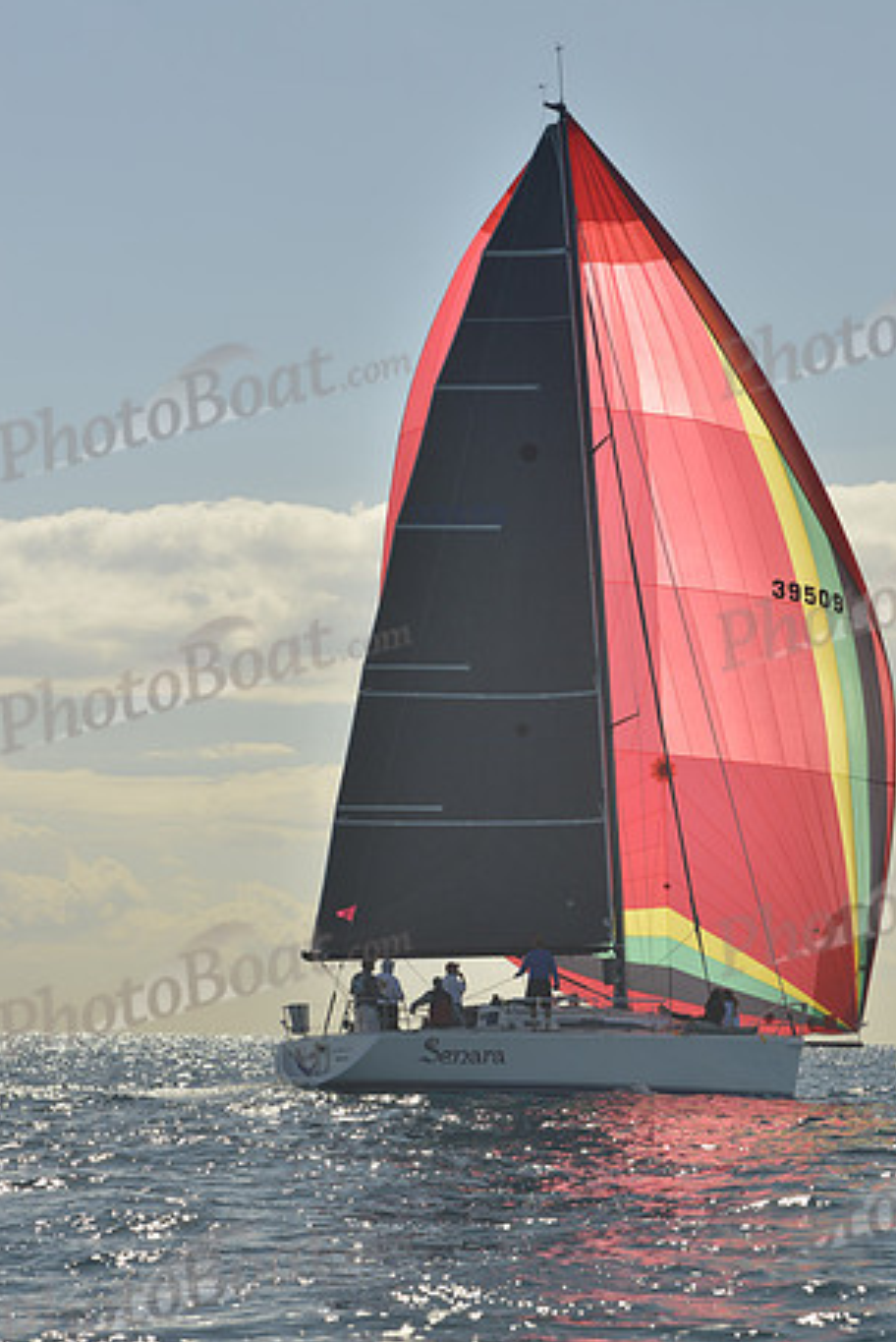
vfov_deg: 16.9
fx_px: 4510
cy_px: 790
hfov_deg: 11.3
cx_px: 564
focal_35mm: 121
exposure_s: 1/640
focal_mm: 95
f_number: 9
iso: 200
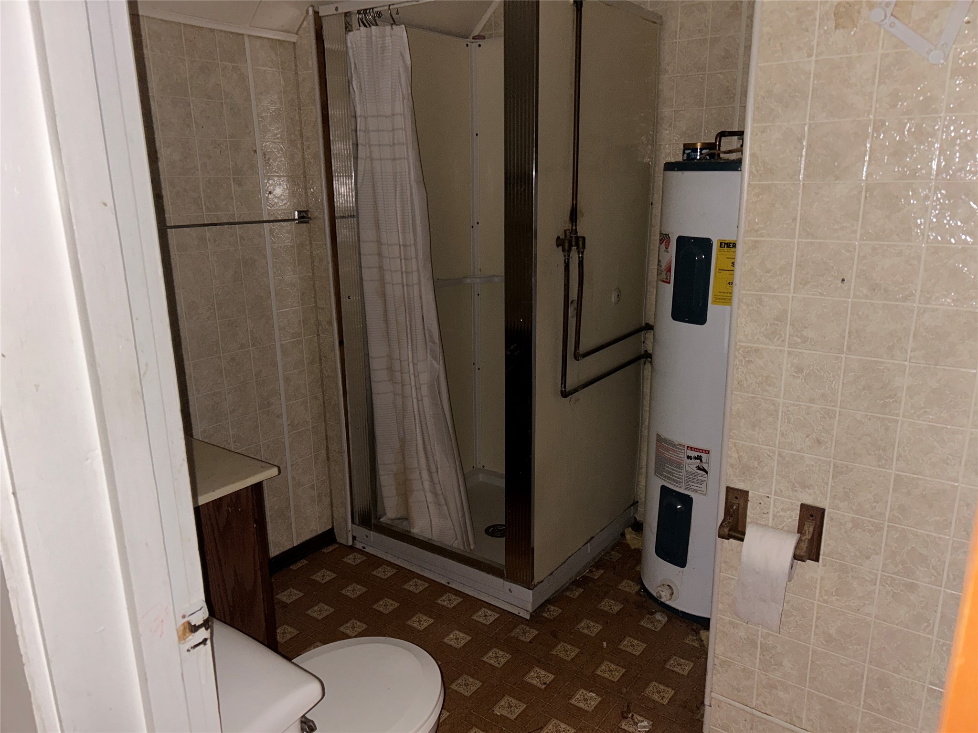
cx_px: 489
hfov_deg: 67.3
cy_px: 366
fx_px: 735
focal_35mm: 26
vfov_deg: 53.1
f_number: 1.5
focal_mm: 5.7
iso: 64
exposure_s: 1/4
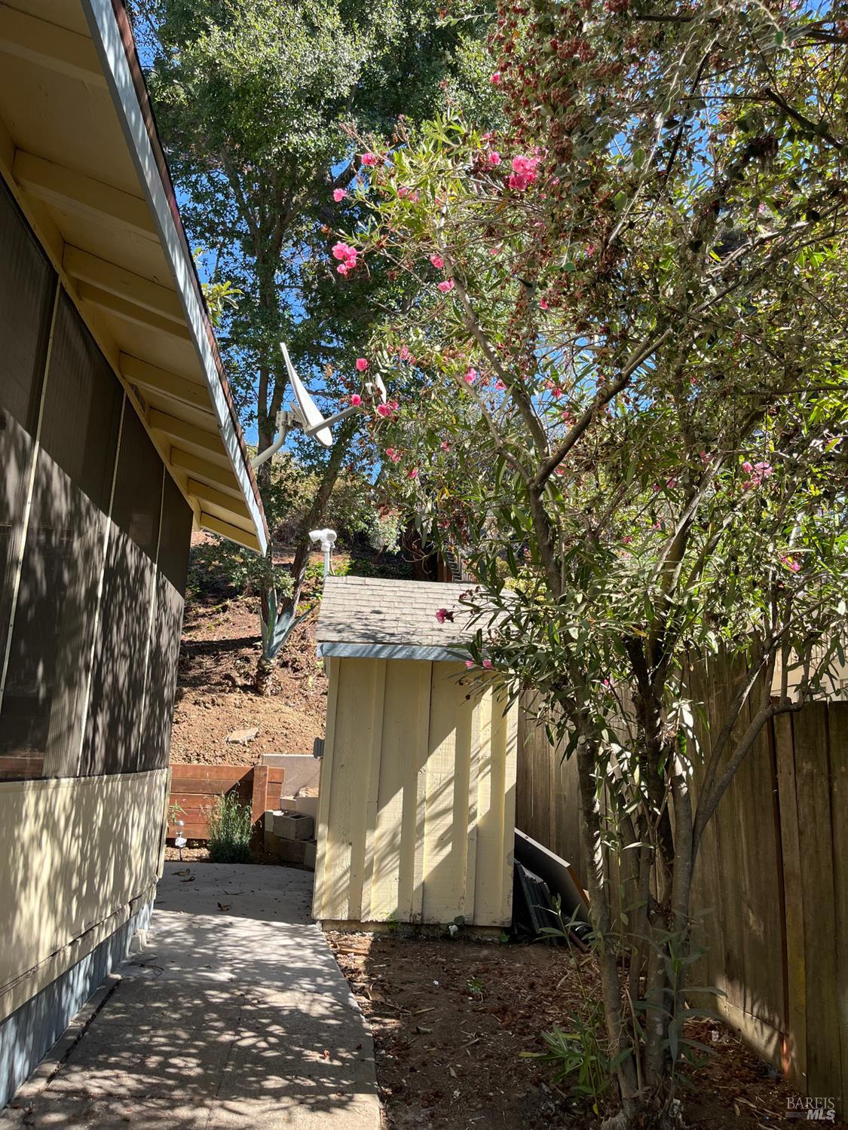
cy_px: 565
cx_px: 424
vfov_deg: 67.3
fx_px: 849
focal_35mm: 26
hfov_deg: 53.1
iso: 50
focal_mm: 5.1
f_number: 1.6
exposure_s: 1/684
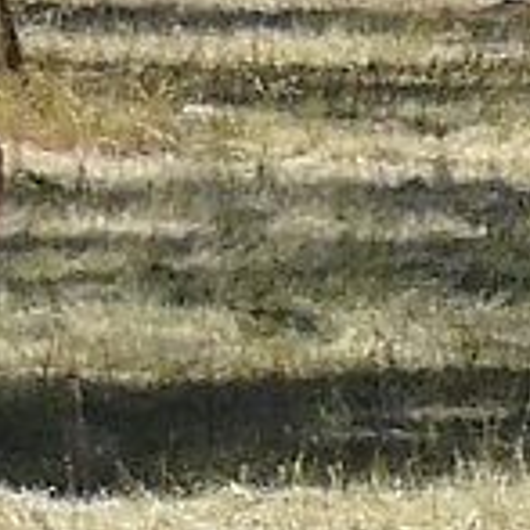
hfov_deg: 2.0
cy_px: 582
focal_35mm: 862
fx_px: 14932
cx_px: -50
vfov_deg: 2.0
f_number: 5.6
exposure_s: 1/320
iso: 100
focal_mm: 18
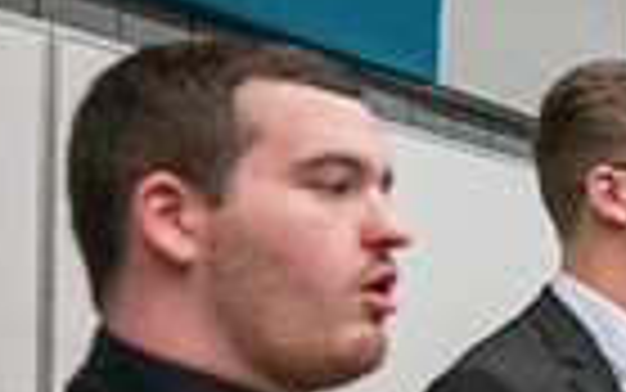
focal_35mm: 102
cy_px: 345
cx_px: 1162
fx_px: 1741
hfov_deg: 16.6
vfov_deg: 12.8
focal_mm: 24
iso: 10000
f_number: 4
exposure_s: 1/500
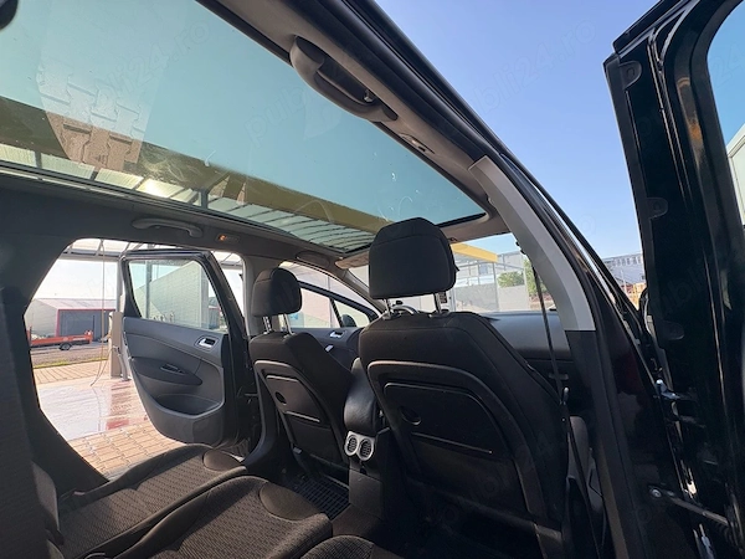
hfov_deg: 102.1
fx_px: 301
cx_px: 372
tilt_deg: +7.0
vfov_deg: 85.7
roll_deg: +4.7
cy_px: 280
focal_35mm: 14
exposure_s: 1/334
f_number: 2.2
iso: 64
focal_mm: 2.22
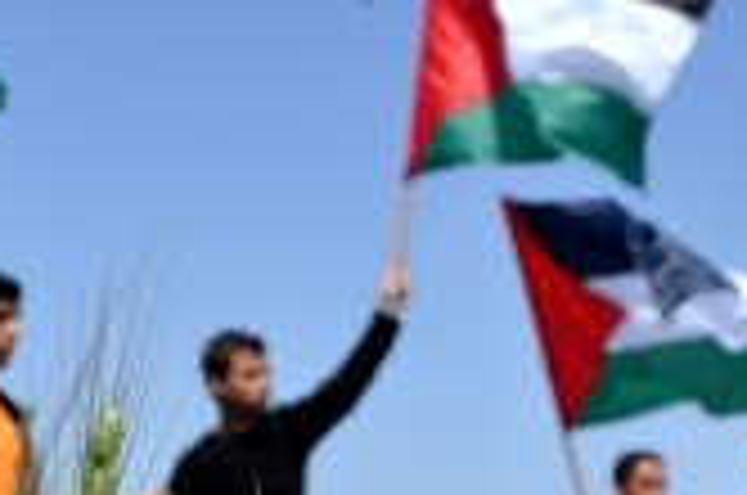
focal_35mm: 129
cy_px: 448
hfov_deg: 15.9
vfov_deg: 10.5
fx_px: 2672
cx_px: 310
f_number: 16
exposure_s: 1/1000
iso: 1250
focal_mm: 34
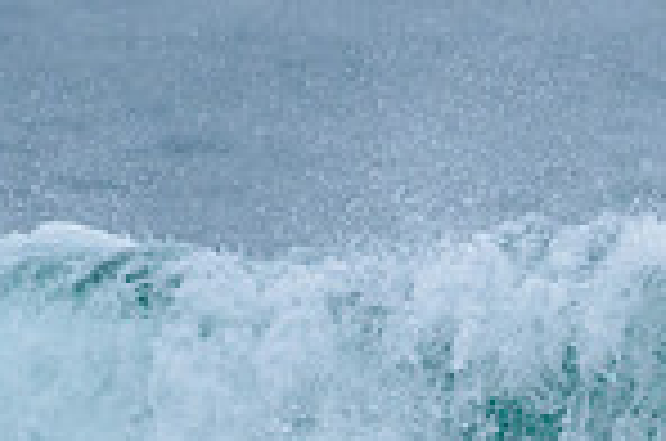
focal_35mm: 2411
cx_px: 1167
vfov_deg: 0.6
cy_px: 679
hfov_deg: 0.9
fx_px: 44508
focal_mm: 500
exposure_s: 1/1000
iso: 800
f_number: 5.6
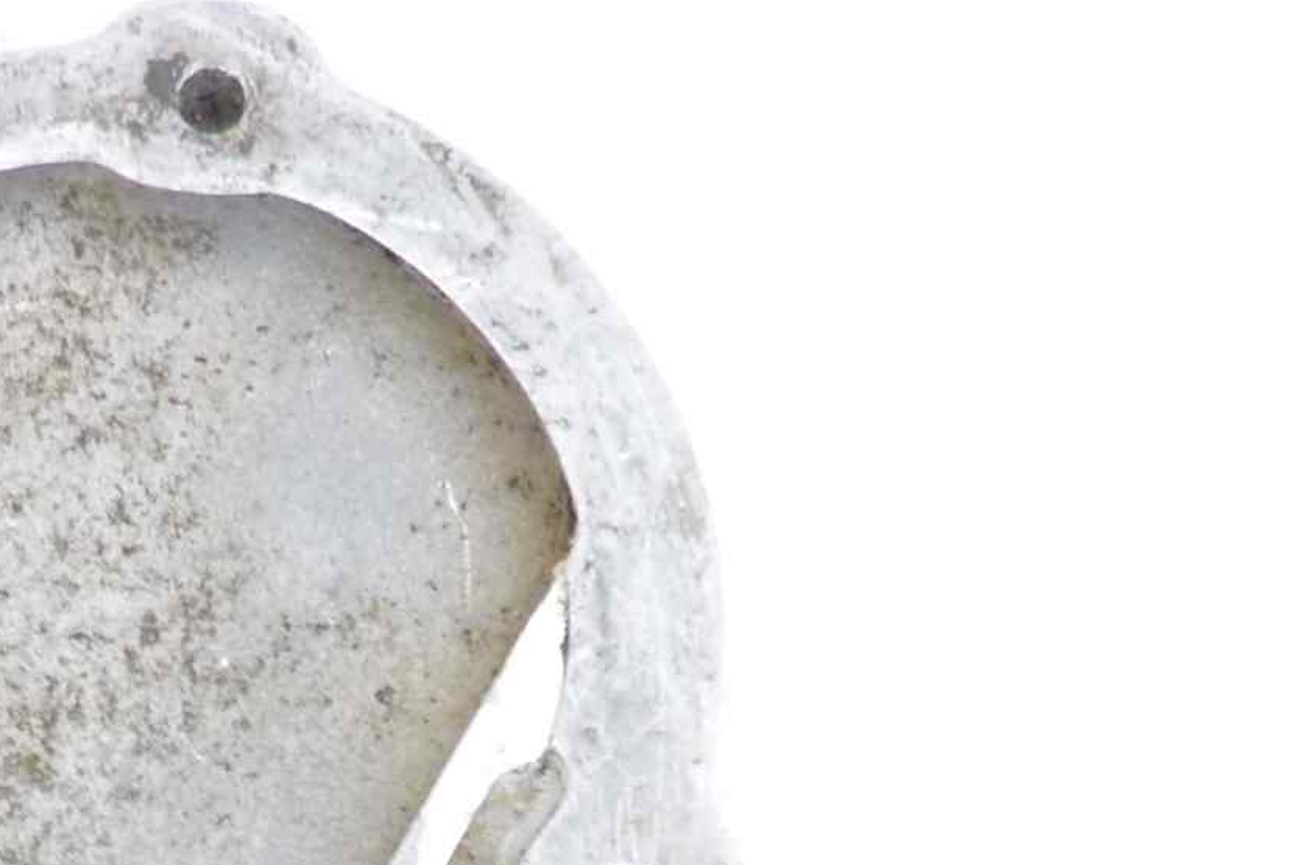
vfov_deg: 15.2
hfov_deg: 24.4
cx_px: 69
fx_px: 2883
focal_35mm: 80
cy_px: 1460
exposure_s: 1/10
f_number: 3.3
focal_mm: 4.1
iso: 80
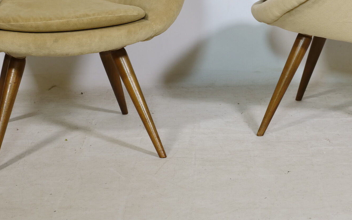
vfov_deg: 11.5
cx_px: 206
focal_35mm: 113
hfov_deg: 18.4
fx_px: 1084
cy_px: 1
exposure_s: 1/60
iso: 320
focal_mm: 27
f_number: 3.5
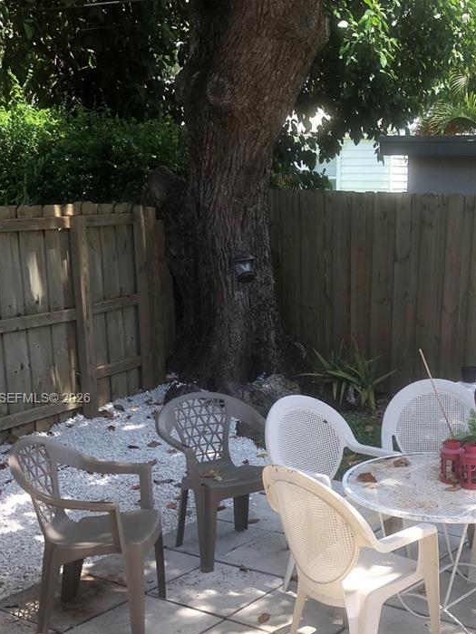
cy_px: 399
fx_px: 880
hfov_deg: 30.0
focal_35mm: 48
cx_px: 331
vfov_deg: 39.4
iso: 20
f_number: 1.8
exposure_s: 1/736
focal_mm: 3.99
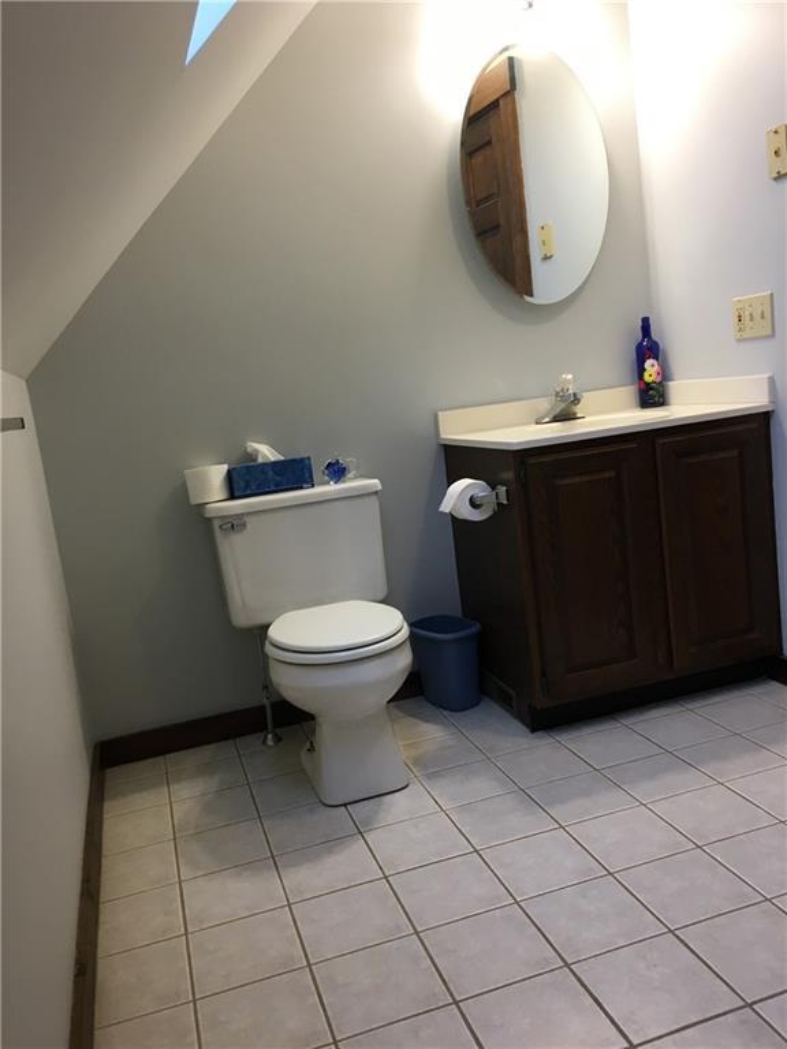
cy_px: 524
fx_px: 879
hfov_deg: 48.2
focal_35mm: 29
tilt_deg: -8.3
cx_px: 394
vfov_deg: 61.7
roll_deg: +7.5
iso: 64
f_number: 2.2
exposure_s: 1/30
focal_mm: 4.15
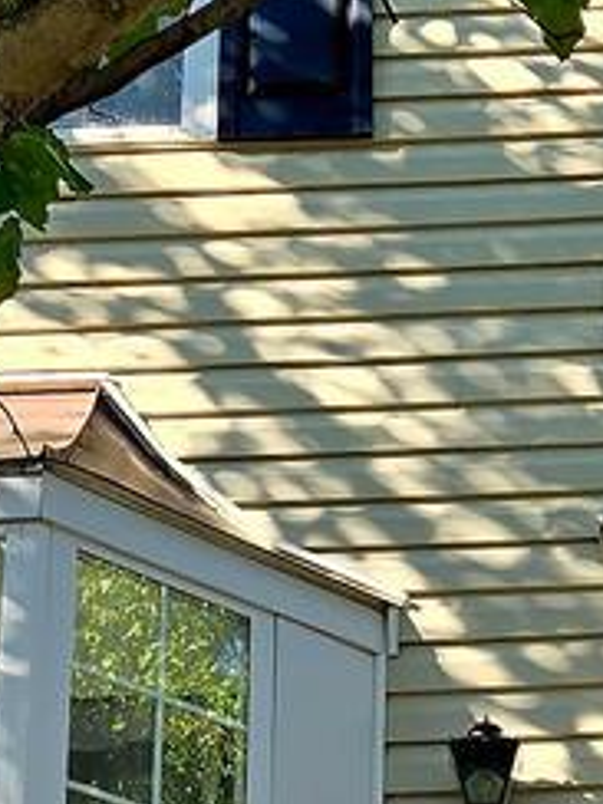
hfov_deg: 10.2
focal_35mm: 145
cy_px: 939
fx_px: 3368
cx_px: 583
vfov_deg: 13.3
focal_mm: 5.4
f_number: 1.8
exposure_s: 1/286
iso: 25
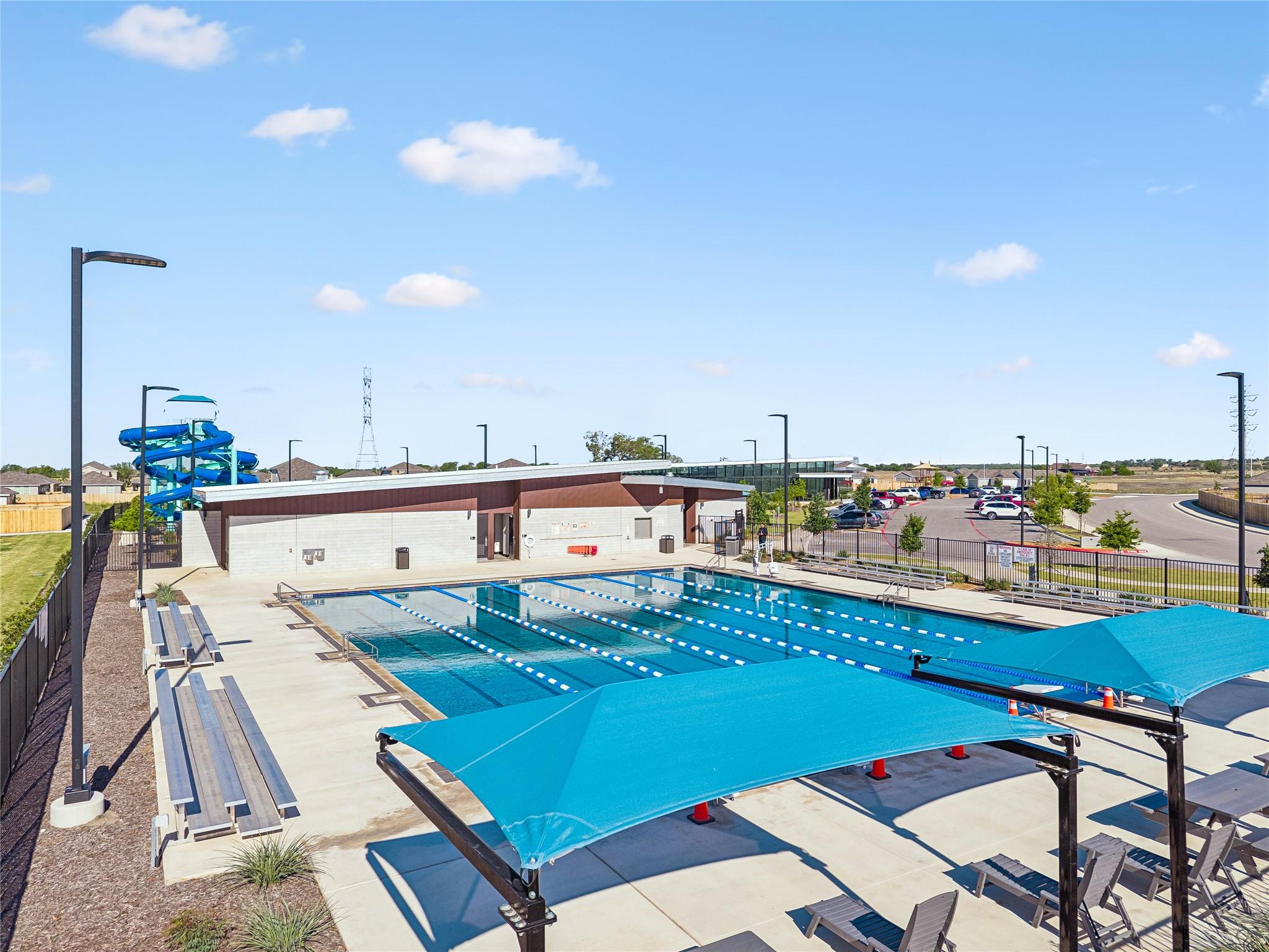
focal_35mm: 24
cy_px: 476
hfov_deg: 71.6
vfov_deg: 56.8
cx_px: 634
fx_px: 880
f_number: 1.8
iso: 110
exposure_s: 1/5000
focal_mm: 8.7
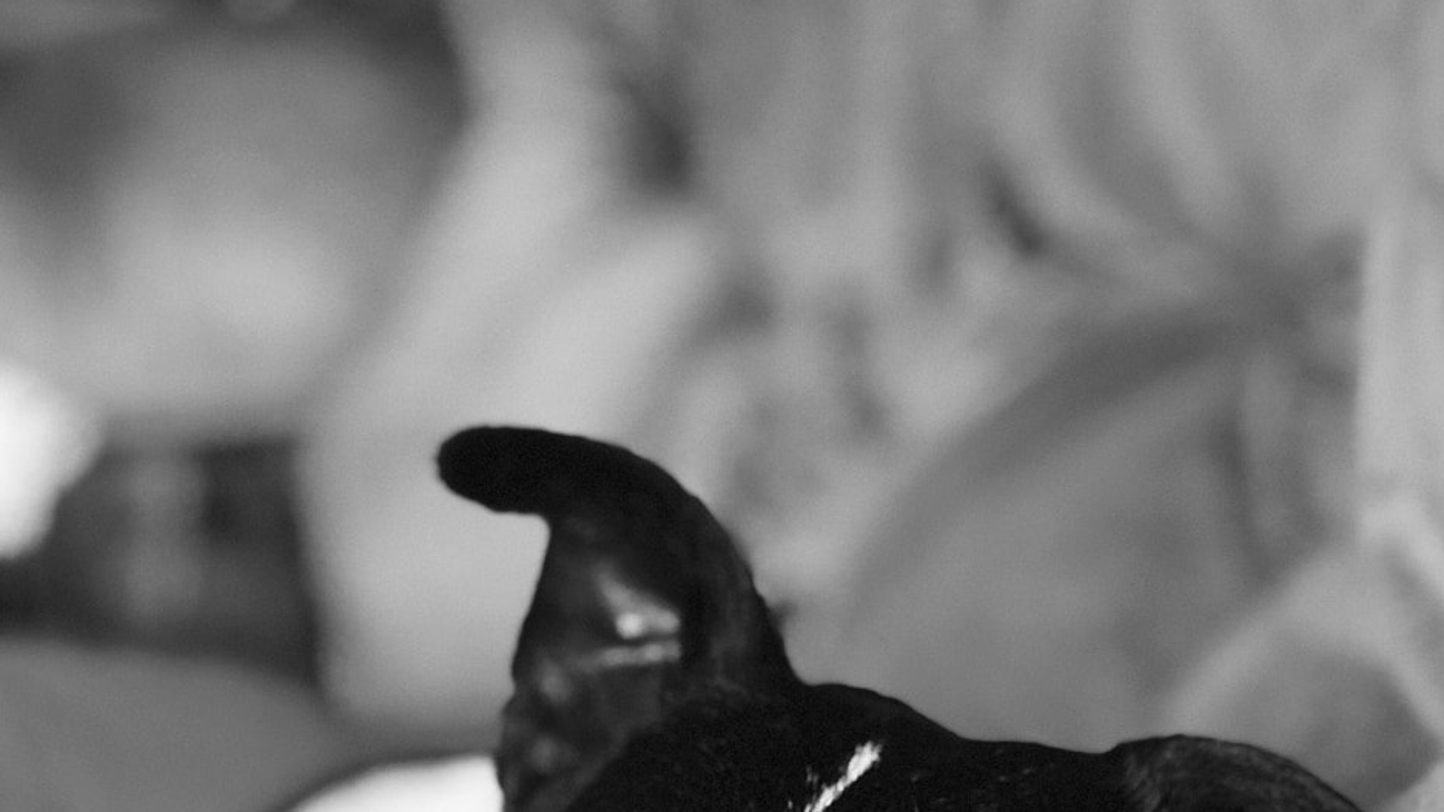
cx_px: 583
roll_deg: -0.8
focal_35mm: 106
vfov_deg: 11.4
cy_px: 692
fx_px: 4059
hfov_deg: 20.2
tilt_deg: -17.4
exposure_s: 1/50
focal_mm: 6.6
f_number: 2.8
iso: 125
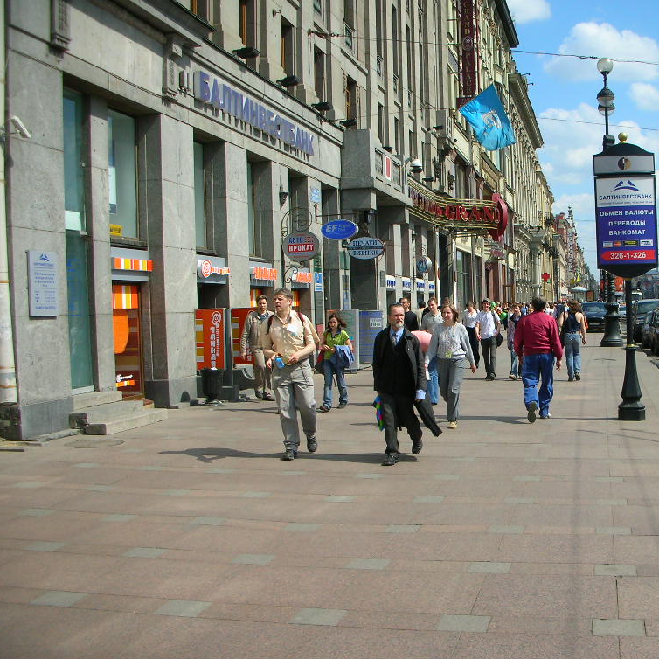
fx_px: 905
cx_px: 441
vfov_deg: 40.0
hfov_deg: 39.5
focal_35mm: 42
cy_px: 329
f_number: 8.5
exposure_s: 1/146
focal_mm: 5.8
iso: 50
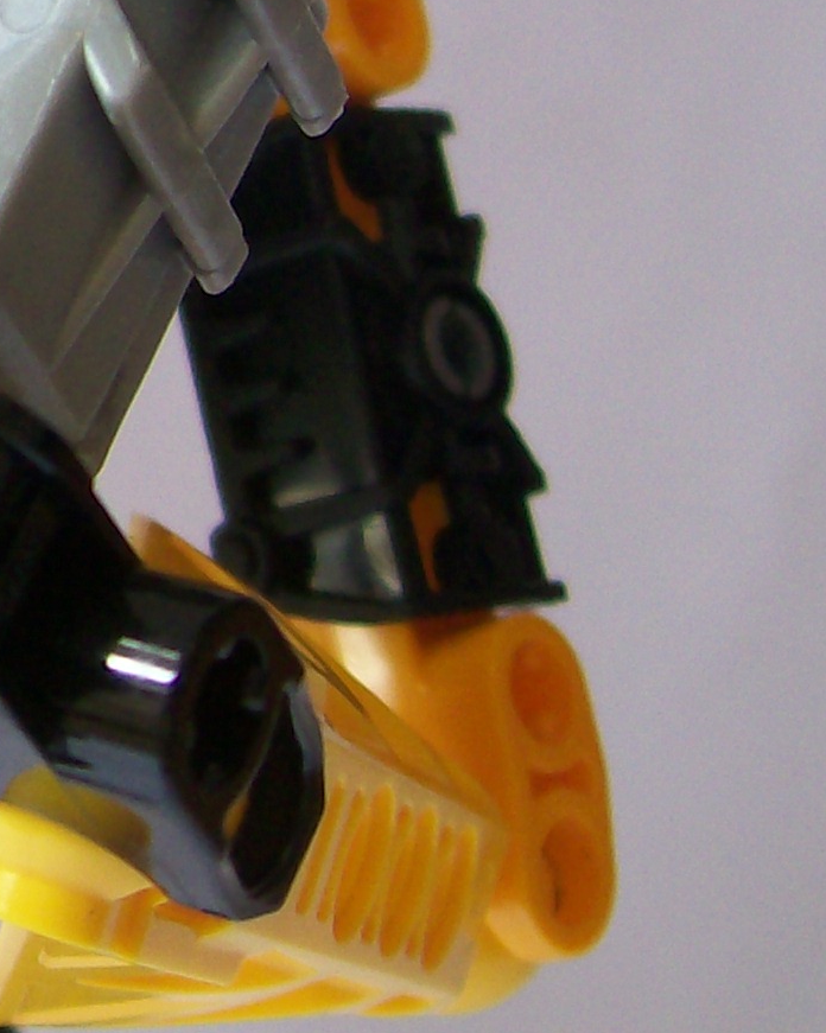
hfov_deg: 11.3
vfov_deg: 15.1
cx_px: -825
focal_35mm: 124
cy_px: -117
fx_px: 3792
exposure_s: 1/51.4
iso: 80
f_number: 2.7
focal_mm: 6
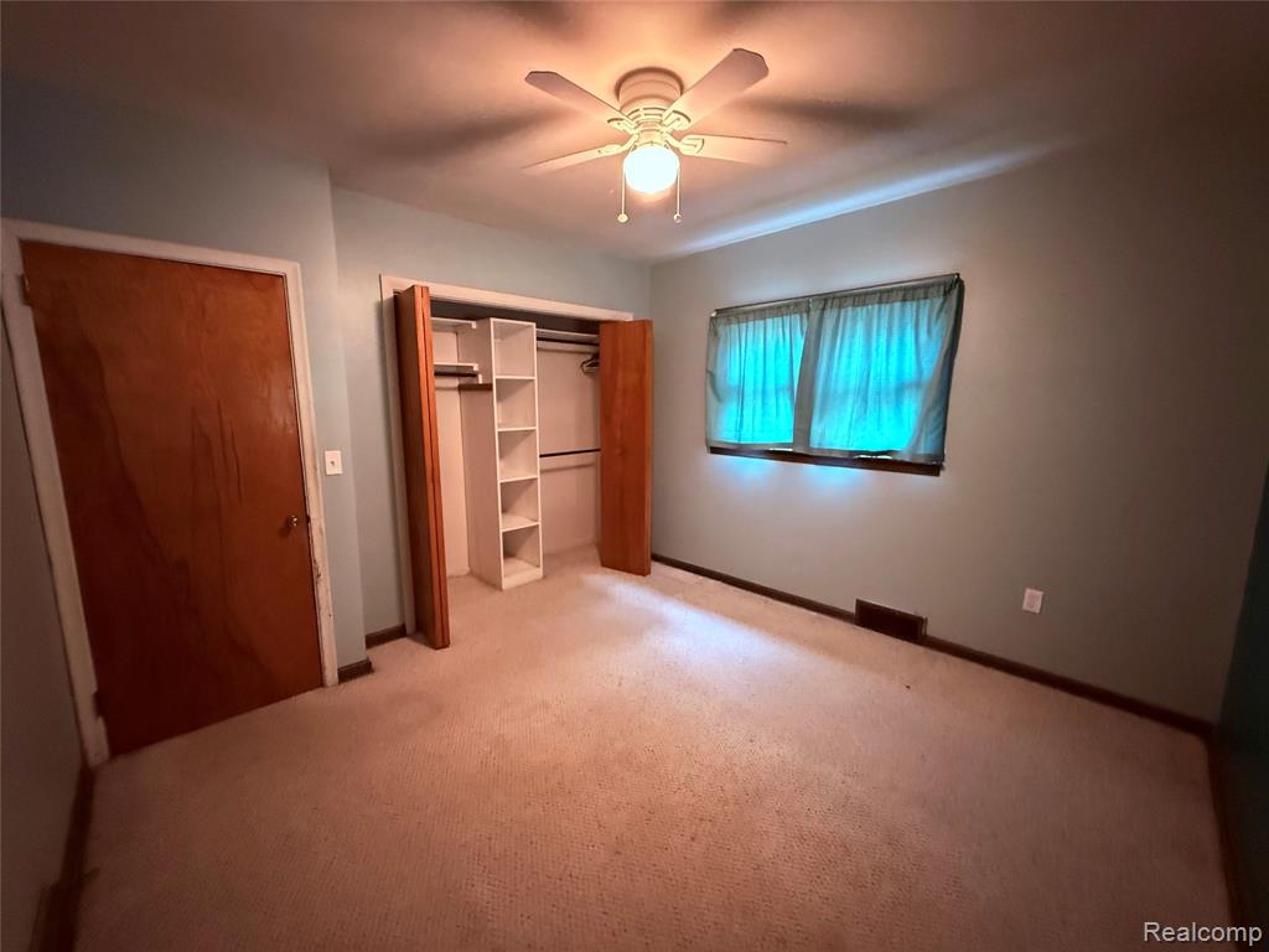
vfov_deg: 85.7
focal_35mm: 14
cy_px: 476
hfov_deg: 102.1
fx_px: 513
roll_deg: -0.2
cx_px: 634
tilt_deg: -7.1
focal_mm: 2.22
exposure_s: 1/60
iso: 1250
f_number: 2.2
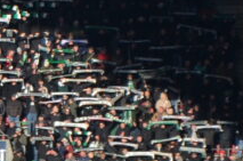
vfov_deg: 1.8
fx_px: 5004
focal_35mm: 743
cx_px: -386
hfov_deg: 2.8
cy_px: 235
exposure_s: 1/640
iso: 200
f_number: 6.3
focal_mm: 66
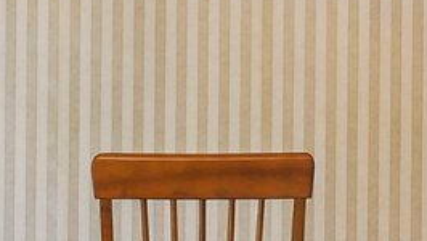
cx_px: 225
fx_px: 1371
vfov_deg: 9.9
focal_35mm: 121
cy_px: -56
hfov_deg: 17.7
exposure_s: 1/10
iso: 400
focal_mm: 15
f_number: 8
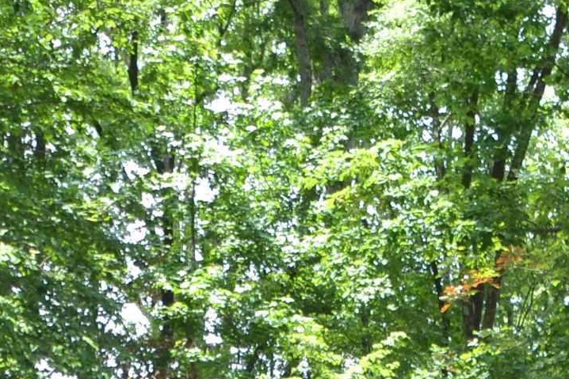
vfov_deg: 8.9
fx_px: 2434
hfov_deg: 12.5
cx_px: 902
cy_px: 326
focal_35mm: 154
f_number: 5.6
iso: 100
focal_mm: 24
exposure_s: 1/80
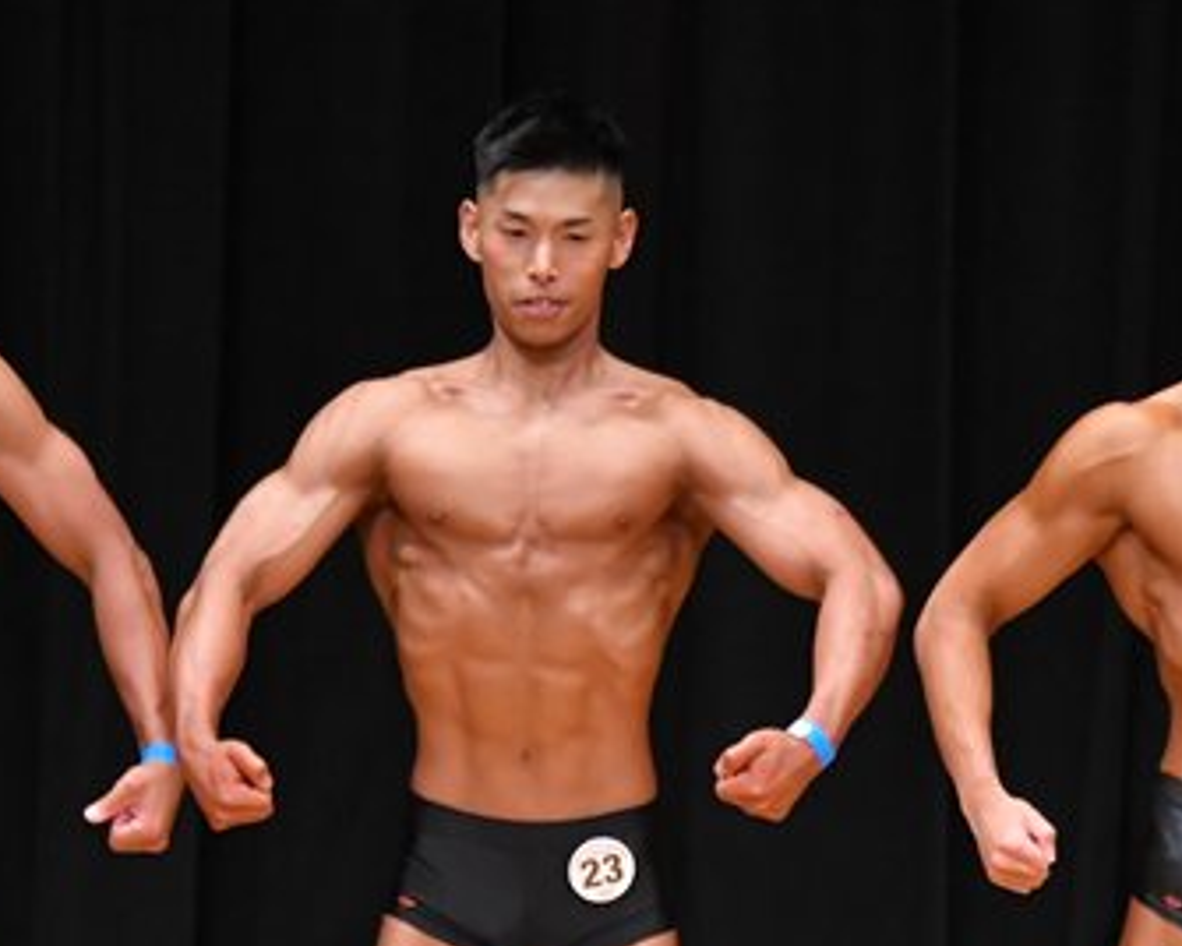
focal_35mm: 586
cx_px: 693
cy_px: 897
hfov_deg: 3.3
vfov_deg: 2.6
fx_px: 20500
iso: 4000
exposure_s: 1/400
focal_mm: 180
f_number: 5.6
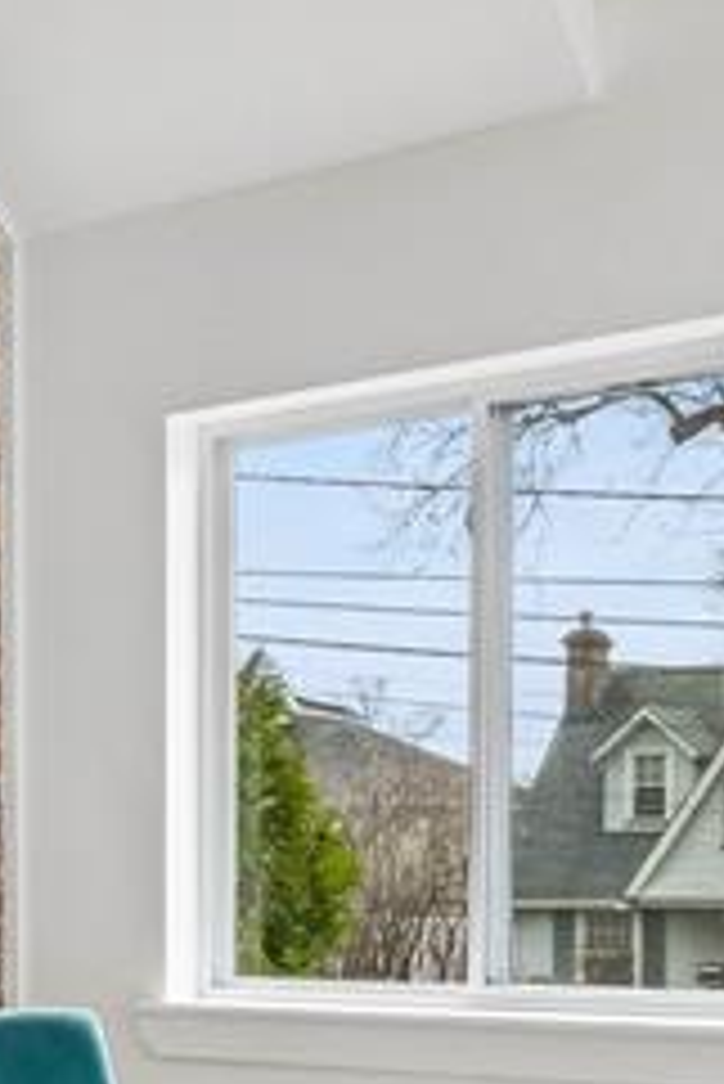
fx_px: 2048
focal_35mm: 68
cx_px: -198
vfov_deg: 28.6
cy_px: 945
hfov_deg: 18.7
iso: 400
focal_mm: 16
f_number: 8
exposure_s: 1/20
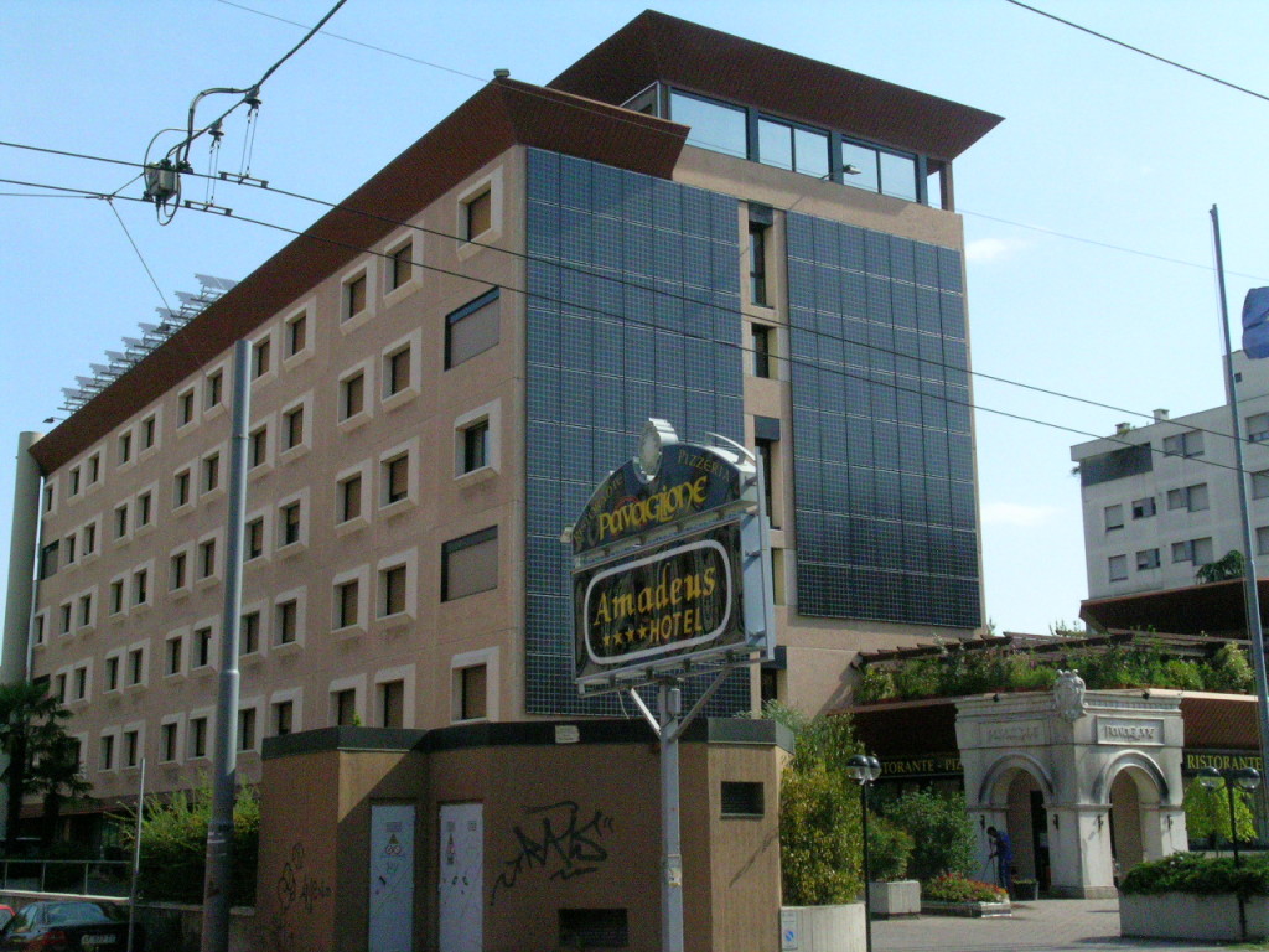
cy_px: 476
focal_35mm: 46
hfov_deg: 41.2
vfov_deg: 31.5
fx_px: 1686
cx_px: 634
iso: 400
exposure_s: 1/904
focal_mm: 9.5
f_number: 7.4
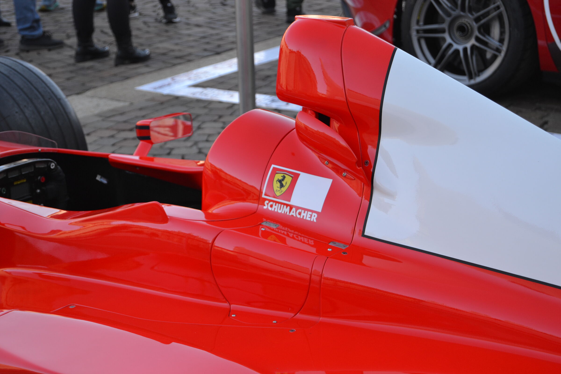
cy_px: 187
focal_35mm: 82
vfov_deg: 16.6
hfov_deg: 24.6
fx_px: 1286
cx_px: 280
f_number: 5.6
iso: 280
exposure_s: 1/125
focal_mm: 55
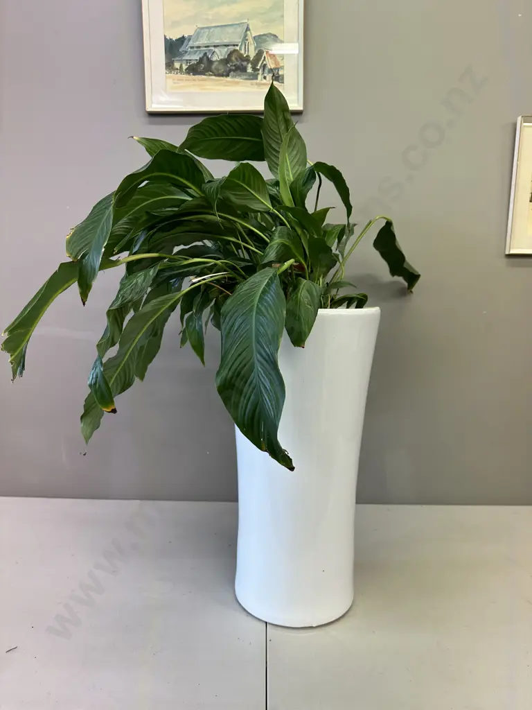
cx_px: 266
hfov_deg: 56.8
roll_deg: -1.2
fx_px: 492
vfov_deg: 71.6
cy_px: 355
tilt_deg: -7.4
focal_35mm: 24
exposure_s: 1/100
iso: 125
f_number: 1.78
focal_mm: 6.86
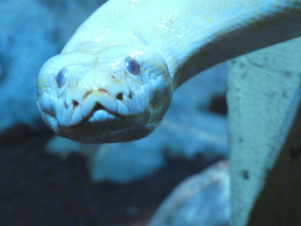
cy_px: 113
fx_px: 3591
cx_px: 150
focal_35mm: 413
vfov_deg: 3.6
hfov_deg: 4.8
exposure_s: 1/15
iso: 3200
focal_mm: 74
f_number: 5.6
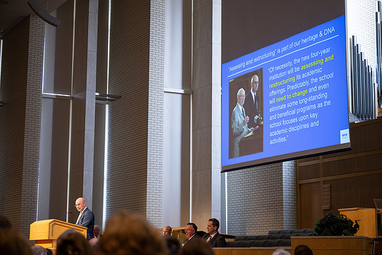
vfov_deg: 19.5
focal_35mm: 70
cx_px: 191
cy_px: 128
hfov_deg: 28.8
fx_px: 743
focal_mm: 70
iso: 1600
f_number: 2.8
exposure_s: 1/400
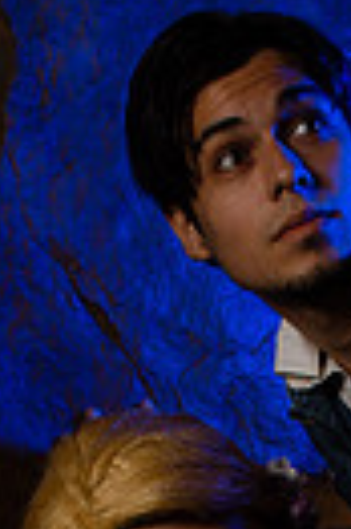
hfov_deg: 9.8
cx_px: 238
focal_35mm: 139
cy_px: 796
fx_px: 2038
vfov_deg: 13.9
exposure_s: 1/125
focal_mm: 27
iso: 200
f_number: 16
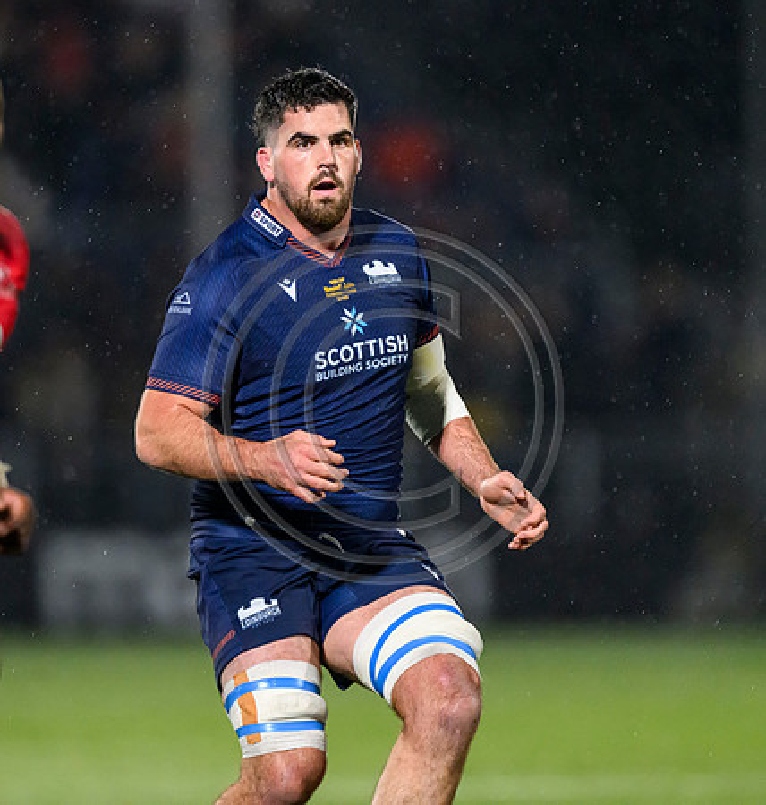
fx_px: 20130
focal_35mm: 784
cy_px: 374
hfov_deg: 2.2
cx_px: 268
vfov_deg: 2.3
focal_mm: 560
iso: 8000
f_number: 4
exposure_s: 1/1250
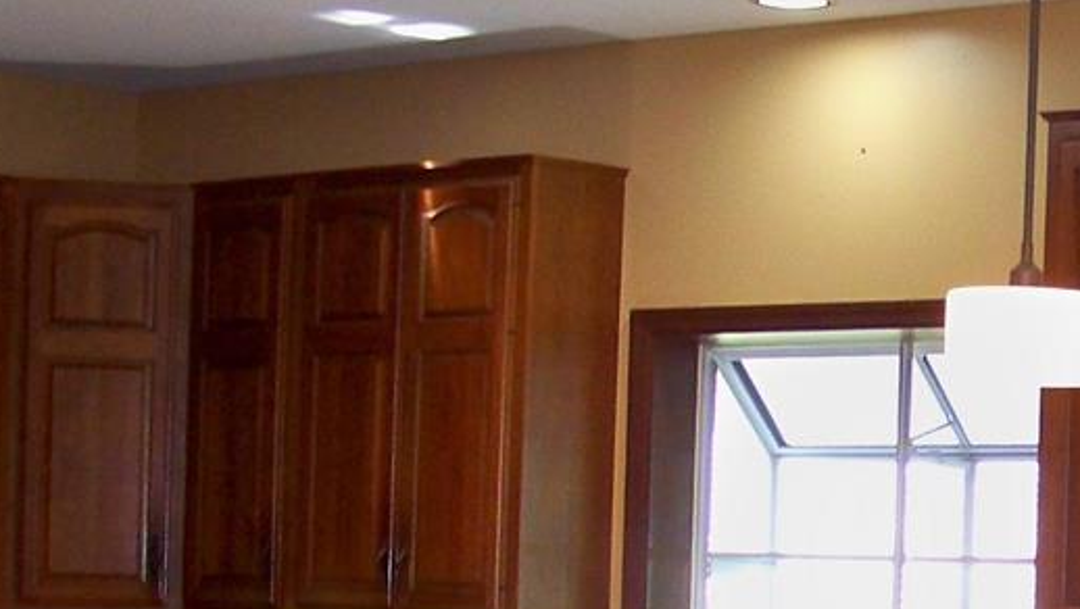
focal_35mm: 111
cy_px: 815
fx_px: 3180
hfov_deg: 18.3
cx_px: 1286
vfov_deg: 10.7
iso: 200
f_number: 2.8
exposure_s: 1/30
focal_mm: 5.85
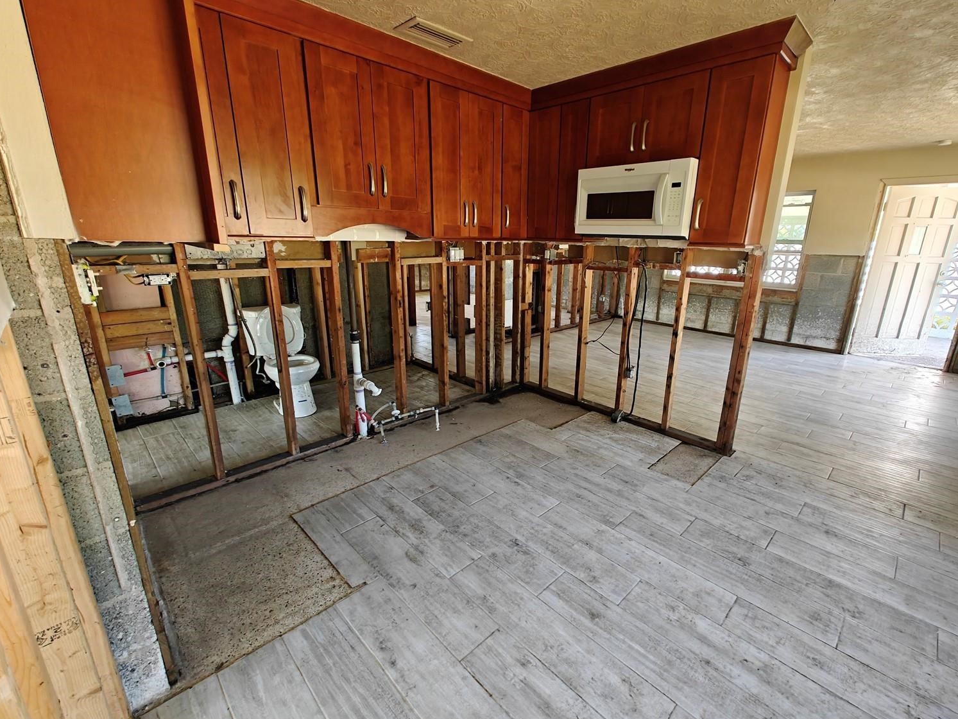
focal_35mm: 15
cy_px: 354
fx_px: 415
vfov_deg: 81.7
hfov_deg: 98.0
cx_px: 508
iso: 160
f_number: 2.2
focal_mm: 2.62
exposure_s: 1/50
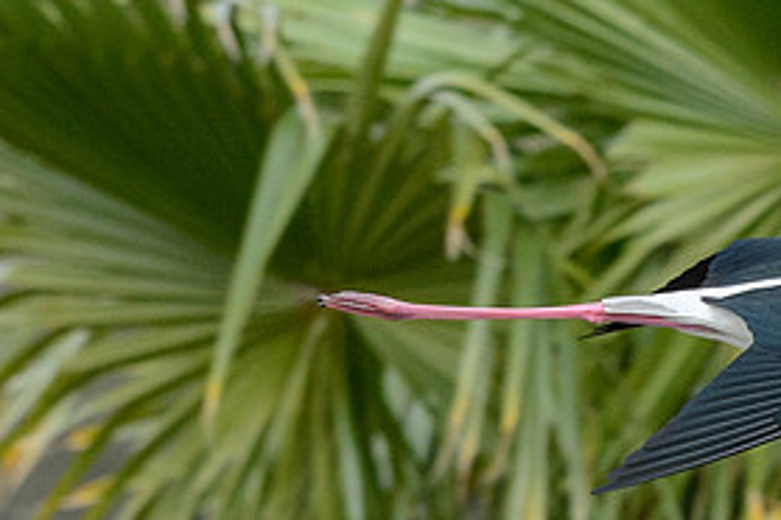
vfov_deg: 1.3
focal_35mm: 1072
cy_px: 27
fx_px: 23255
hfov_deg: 1.9
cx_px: -54
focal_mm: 240
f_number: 9
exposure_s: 1/1600
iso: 1000
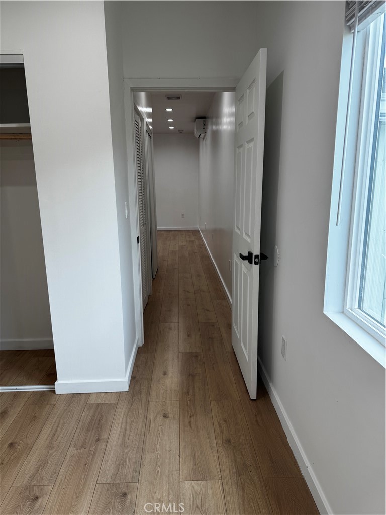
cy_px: 258
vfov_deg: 71.6
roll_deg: +0.9
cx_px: 193
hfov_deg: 56.8
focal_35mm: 24
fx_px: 357
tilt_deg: -11.8
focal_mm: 6.76
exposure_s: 1/120
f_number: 1.78
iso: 64
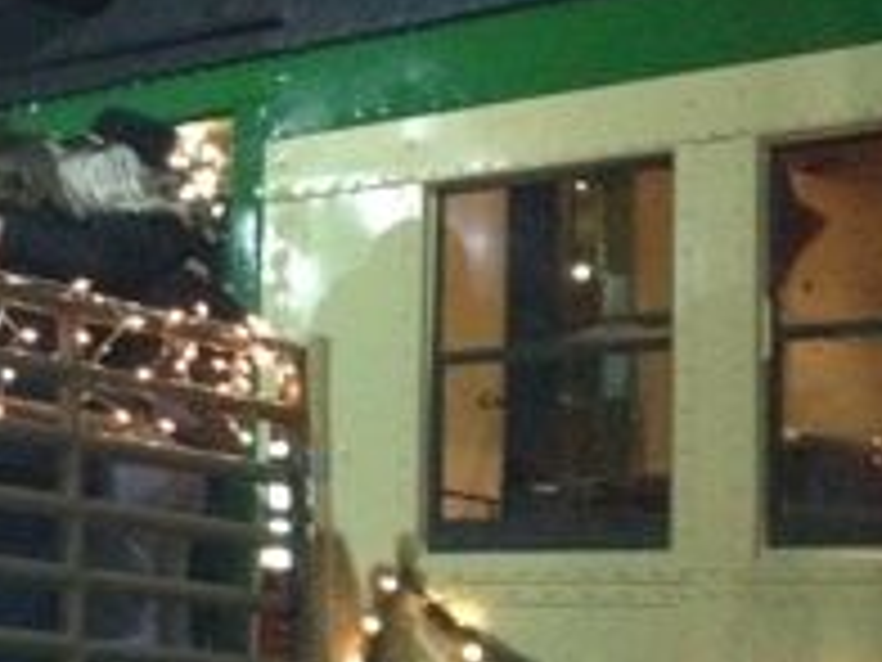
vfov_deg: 13.0
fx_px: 2905
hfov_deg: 15.5
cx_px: -544
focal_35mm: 114
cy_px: 378
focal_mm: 4.28
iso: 800
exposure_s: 1/16
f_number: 2.4
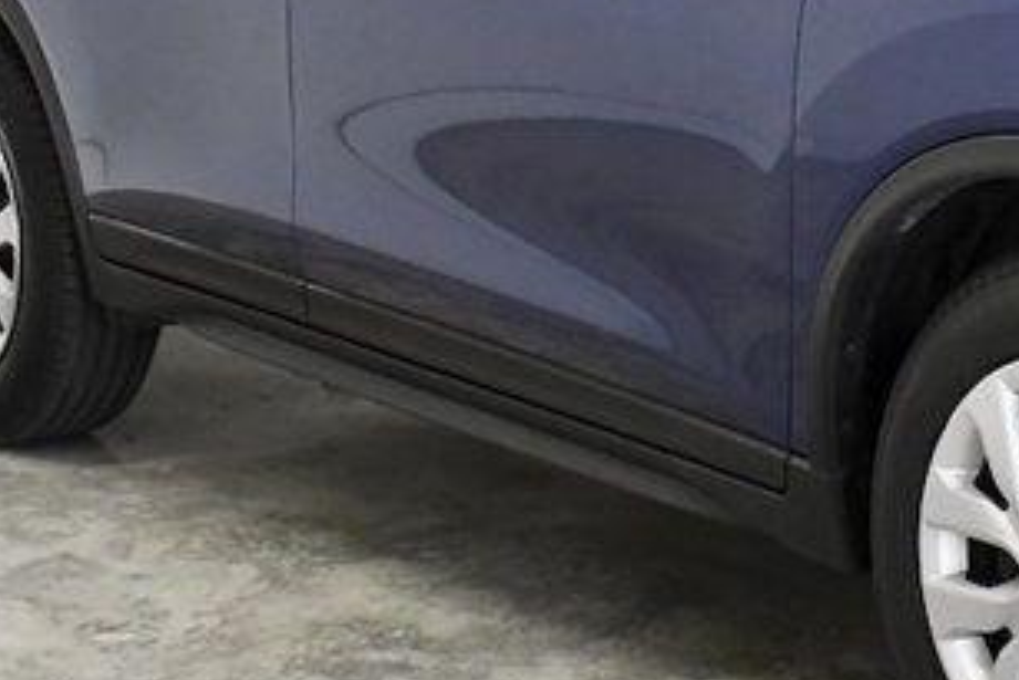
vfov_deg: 11.4
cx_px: 1056
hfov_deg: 16.6
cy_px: 81
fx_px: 3398
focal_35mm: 120
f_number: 3.8
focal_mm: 24
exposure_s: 1/2000
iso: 2500
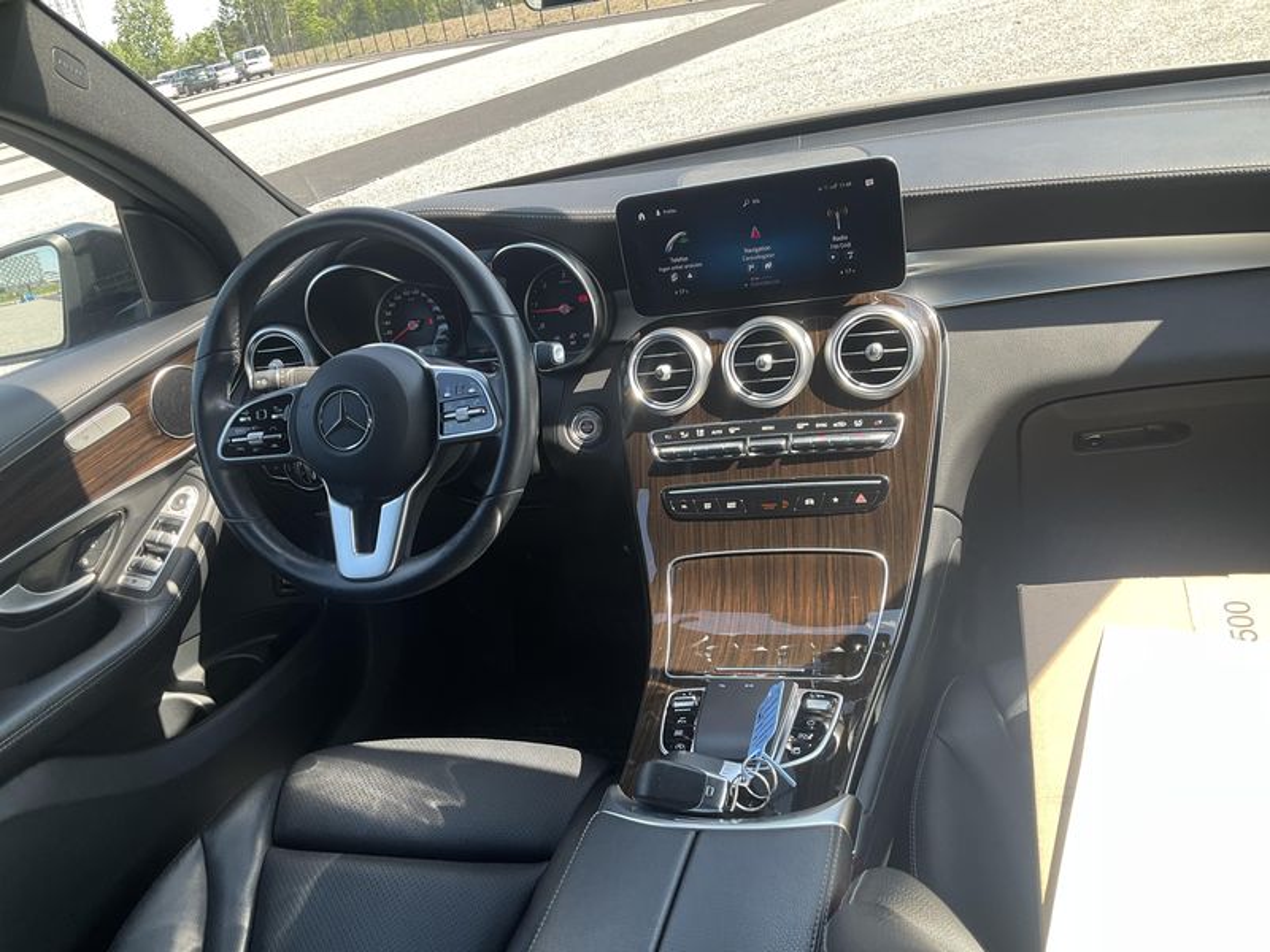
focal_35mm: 29
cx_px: 635
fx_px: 1064
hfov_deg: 61.7
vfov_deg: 48.2
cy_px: 476
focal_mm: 3
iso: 20
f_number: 1.8
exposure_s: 1/122
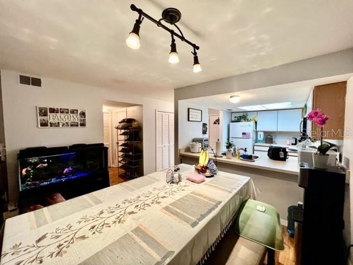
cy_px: 132
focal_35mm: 13
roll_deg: +0.4
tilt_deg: -3.2
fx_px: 133
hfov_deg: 106.2
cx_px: 176
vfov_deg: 89.9
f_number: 1.8
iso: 200
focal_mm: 1.57
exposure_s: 1/60
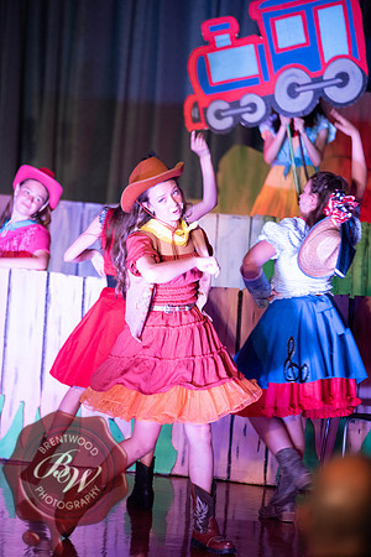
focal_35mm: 200
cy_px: 278
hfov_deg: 6.9
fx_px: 3091
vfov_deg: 10.3
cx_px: 186
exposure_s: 1/200
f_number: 2.8
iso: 2000
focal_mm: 200
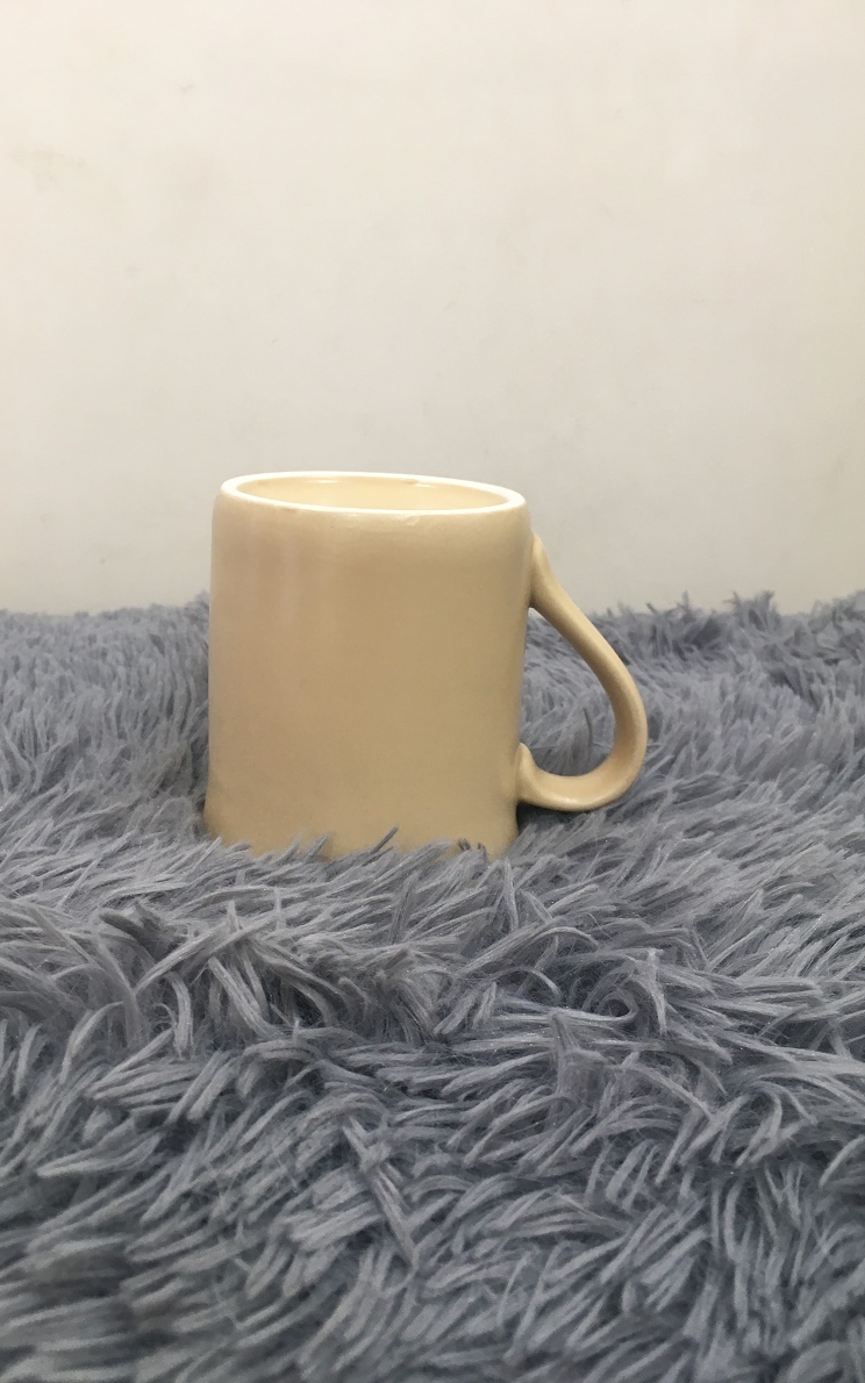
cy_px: 692
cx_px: 399
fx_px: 1169
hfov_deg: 40.6
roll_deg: -1.1
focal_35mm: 31
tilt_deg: -16.5
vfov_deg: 61.2
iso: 80
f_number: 2.2
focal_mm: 4.15
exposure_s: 1/33
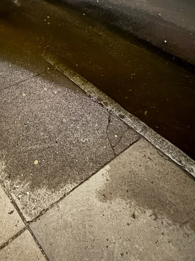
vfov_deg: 61.0
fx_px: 218
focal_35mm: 29
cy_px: 101
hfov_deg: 46.2
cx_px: 44
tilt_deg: -46.4
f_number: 2.2
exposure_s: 1/9
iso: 1600
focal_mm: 2.22
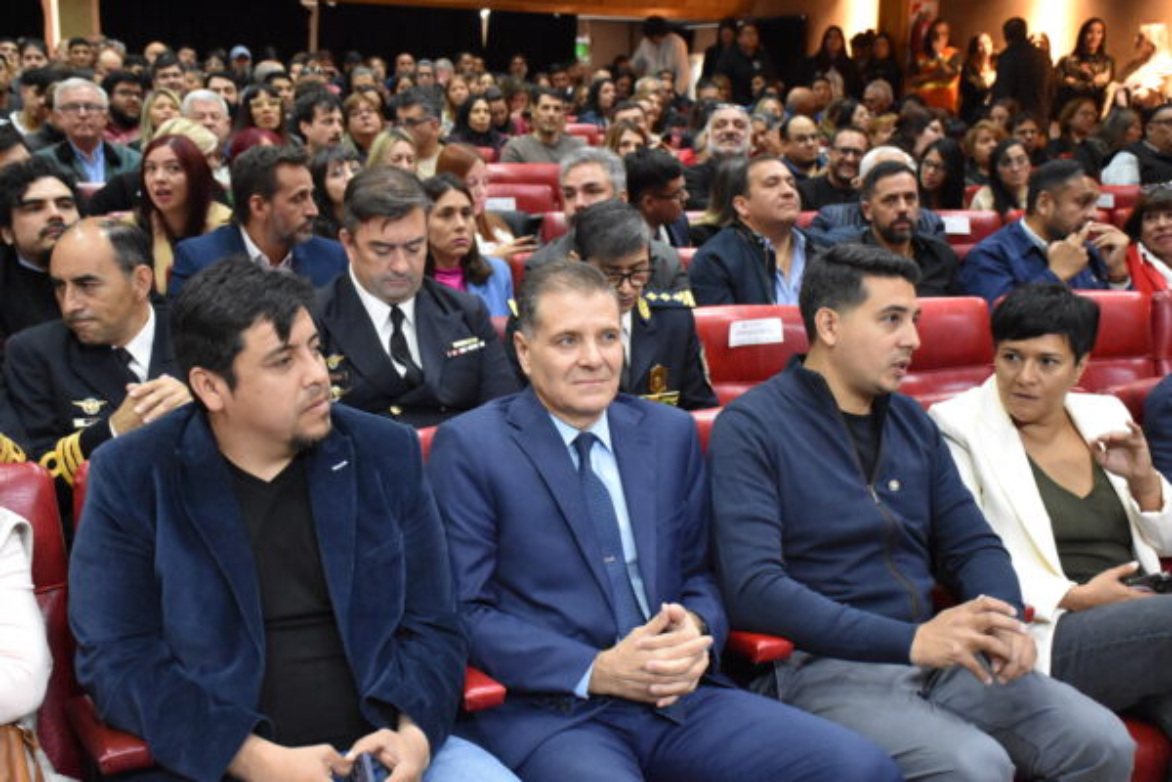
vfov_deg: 28.1
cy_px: 391
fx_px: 1563
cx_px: 586
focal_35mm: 48
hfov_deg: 41.1
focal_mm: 32
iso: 6400
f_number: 4
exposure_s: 1/60
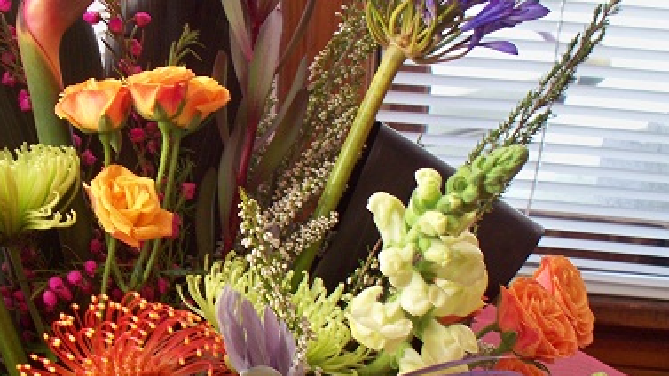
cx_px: 151
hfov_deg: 25.8
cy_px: 254
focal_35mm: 81
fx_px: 1437
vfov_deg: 14.9
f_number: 2.8
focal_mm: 7.54
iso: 100
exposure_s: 1/30
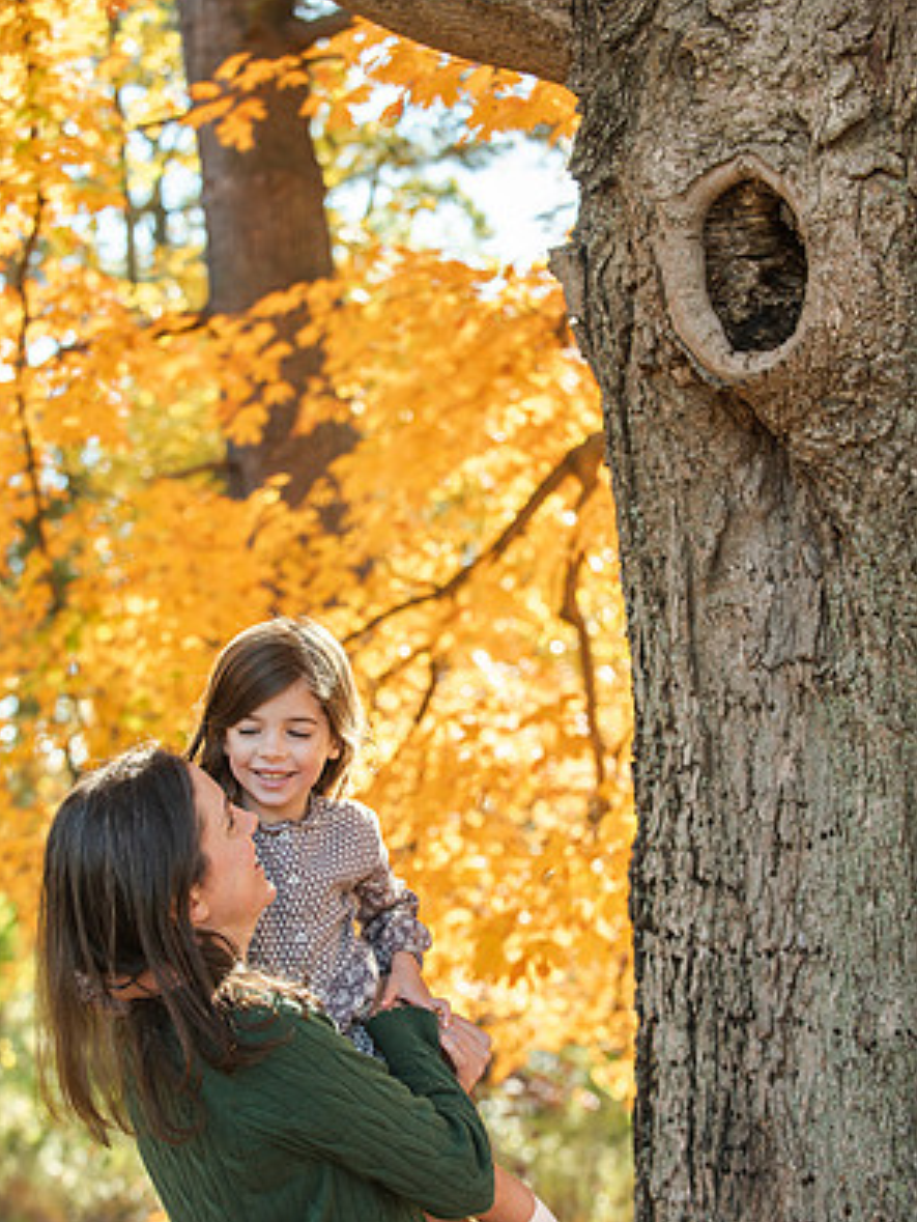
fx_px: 2718
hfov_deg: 19.1
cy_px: 681
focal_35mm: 77
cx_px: 454
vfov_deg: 25.3
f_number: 4
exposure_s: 1/1000
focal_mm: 70
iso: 500
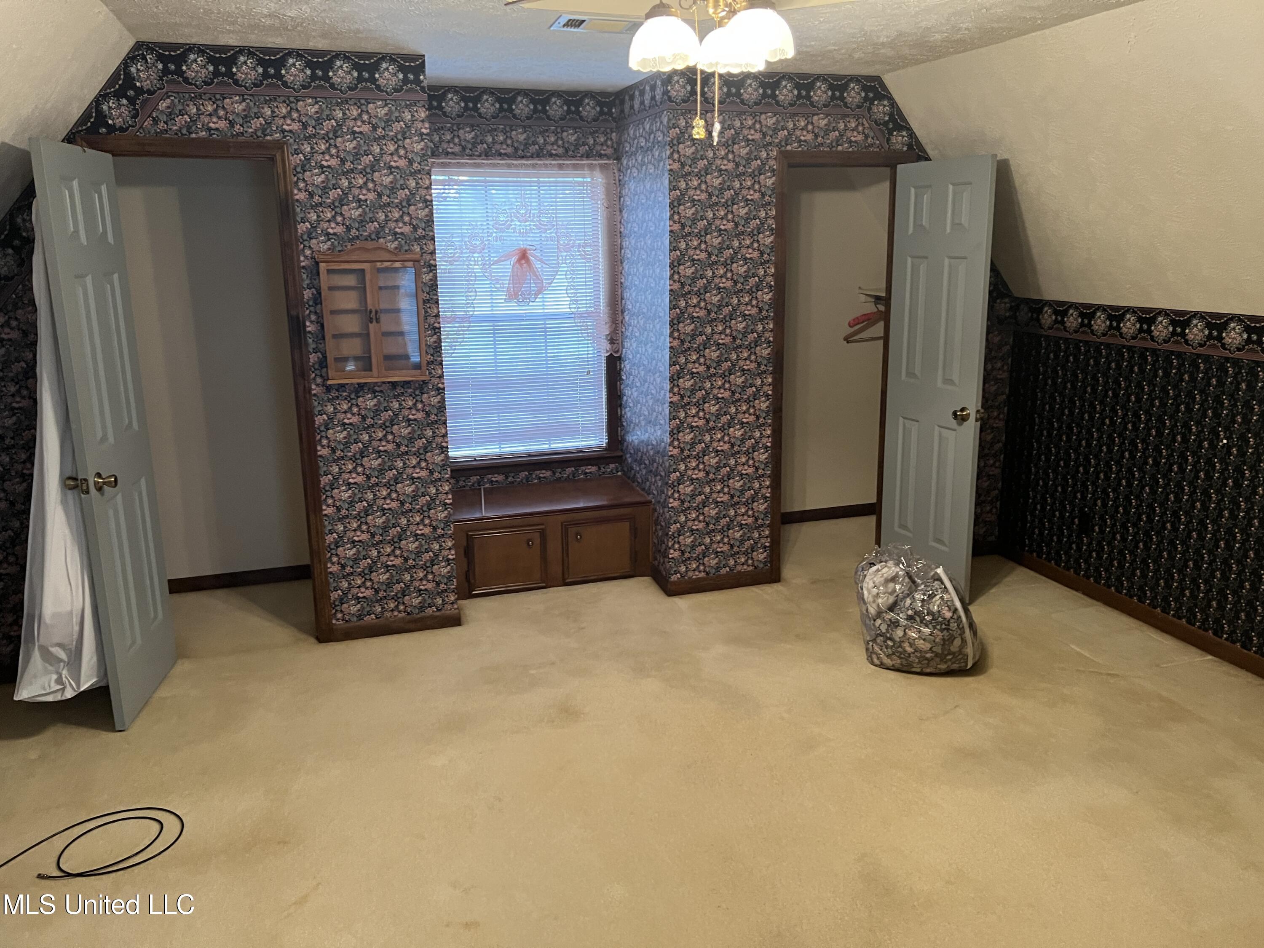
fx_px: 949
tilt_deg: -13.7
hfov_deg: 67.3
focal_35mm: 26
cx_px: 632
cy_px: 474
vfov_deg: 53.1
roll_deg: +1.0
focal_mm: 5.7
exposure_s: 1/60
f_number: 1.5
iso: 320
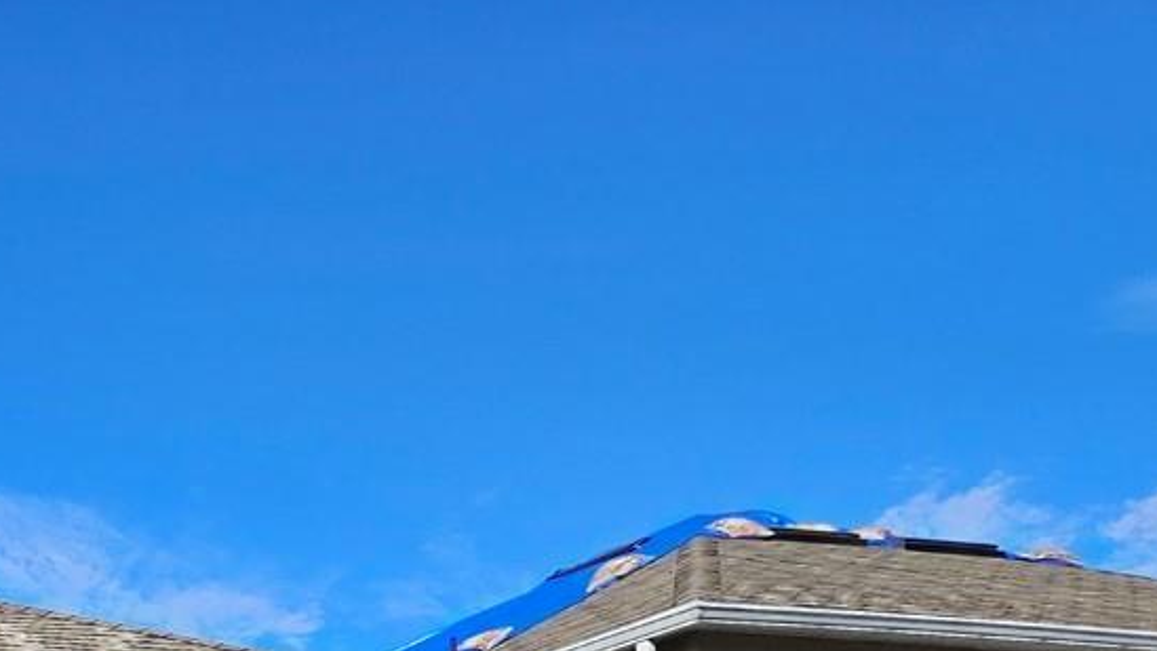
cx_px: -434
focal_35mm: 73
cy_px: 1144
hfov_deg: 24.4
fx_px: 2240
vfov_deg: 14.6
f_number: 1.8
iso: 25
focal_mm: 5.4
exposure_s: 1/2500
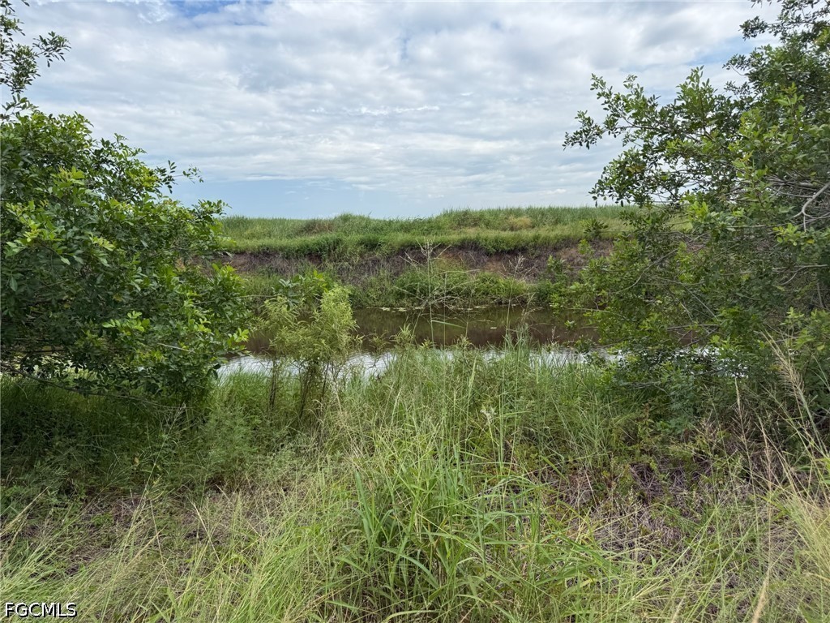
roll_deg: +1.4
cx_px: 415
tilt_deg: -7.9
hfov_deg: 71.6
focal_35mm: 24
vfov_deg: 56.8
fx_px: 575
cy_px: 312
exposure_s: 1/3953
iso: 80
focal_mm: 6.76
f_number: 1.78
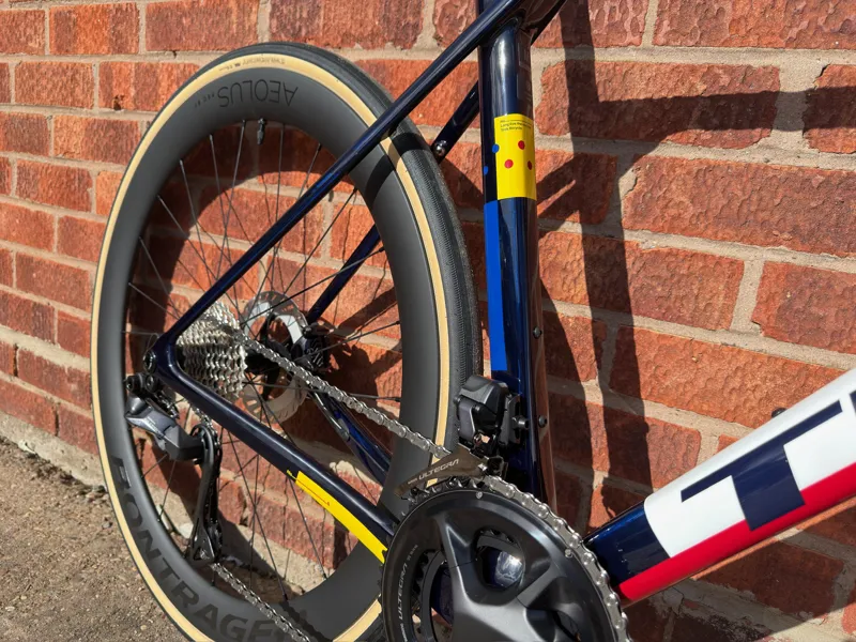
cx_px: 428
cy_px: 321
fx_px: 593
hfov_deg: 71.6
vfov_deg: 56.8
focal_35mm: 24
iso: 100
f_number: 1.78
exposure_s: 1/4098
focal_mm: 6.76
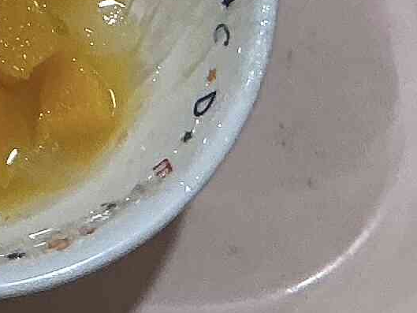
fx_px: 1916
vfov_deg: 8.6
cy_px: -390
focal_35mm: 159
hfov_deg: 10.7
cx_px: -557
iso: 50
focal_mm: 3
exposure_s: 1/60
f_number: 1.8
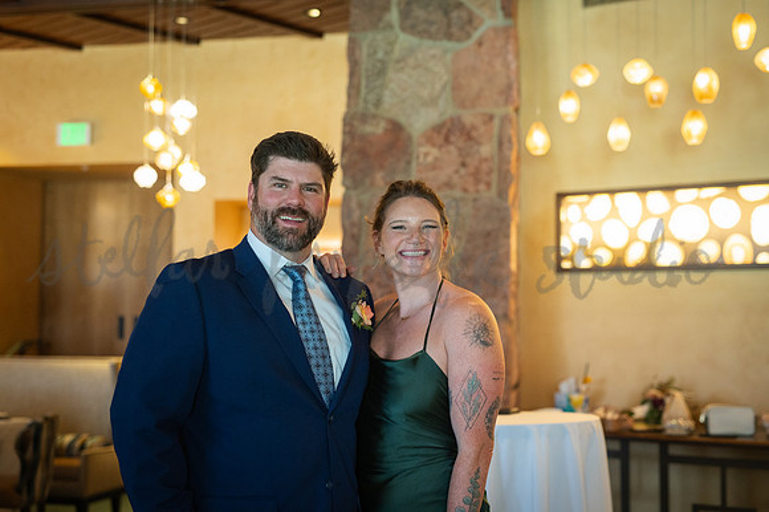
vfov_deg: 27.0
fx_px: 1067
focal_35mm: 50
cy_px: 256
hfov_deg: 39.6
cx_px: 384
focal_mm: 50
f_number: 2.5
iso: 2000
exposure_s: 1/160
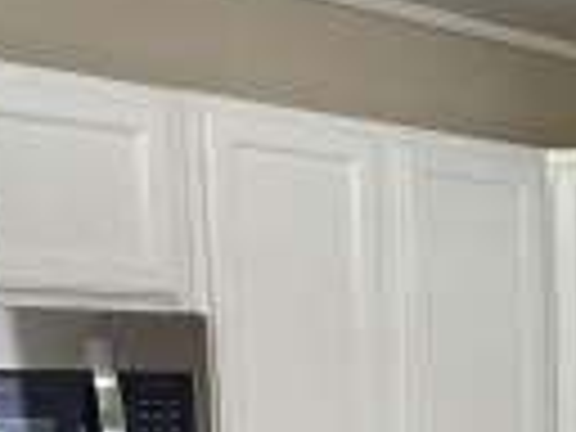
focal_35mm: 68
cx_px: 641
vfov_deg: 19.6
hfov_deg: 26.2
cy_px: 590
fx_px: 1131
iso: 160
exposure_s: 1/60
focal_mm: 2.2
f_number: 2.2
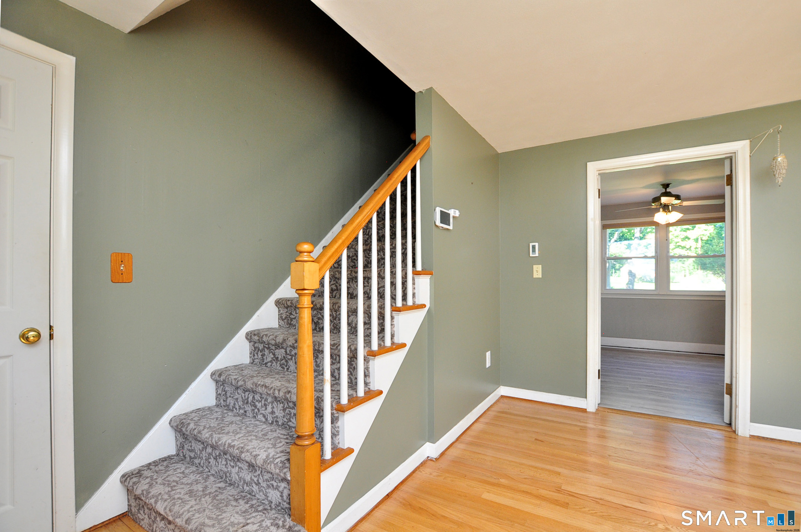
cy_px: 266
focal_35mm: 15
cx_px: 400
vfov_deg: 77.2
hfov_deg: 100.5
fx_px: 333
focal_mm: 10
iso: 640
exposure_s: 1/125
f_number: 4.5
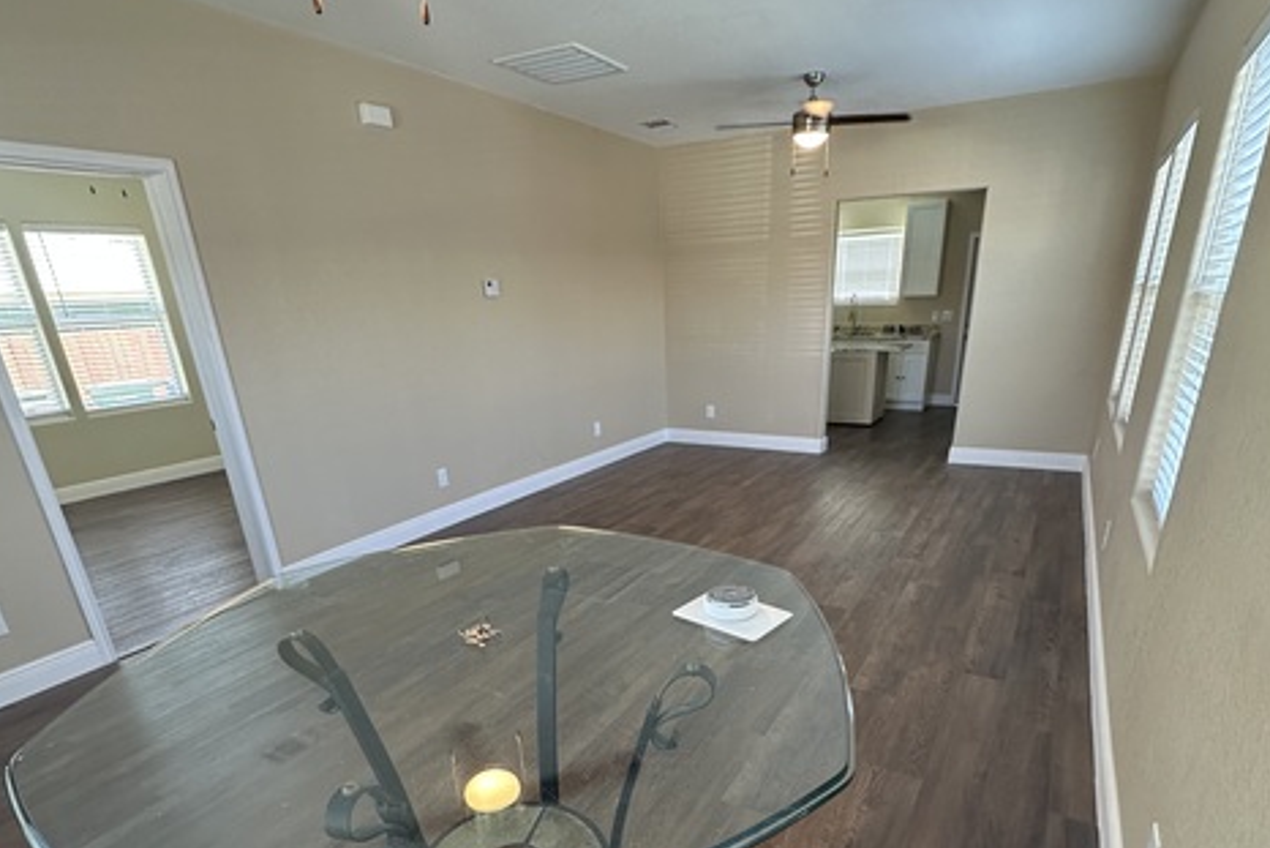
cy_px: 586
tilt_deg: -23.7
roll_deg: +1.0
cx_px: 646
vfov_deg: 60.0
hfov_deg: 84.0
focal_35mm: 20
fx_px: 706
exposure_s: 1/60
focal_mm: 2.22
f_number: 2.2
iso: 160
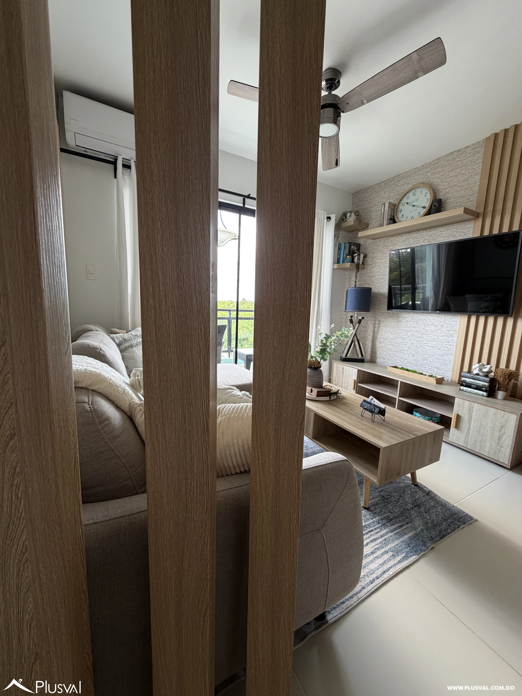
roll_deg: -2.4
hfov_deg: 85.7
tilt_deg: -8.6
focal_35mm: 14
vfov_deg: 102.1
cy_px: 348
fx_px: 281
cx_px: 261
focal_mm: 2.22
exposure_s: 1/121
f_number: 2.2
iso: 125
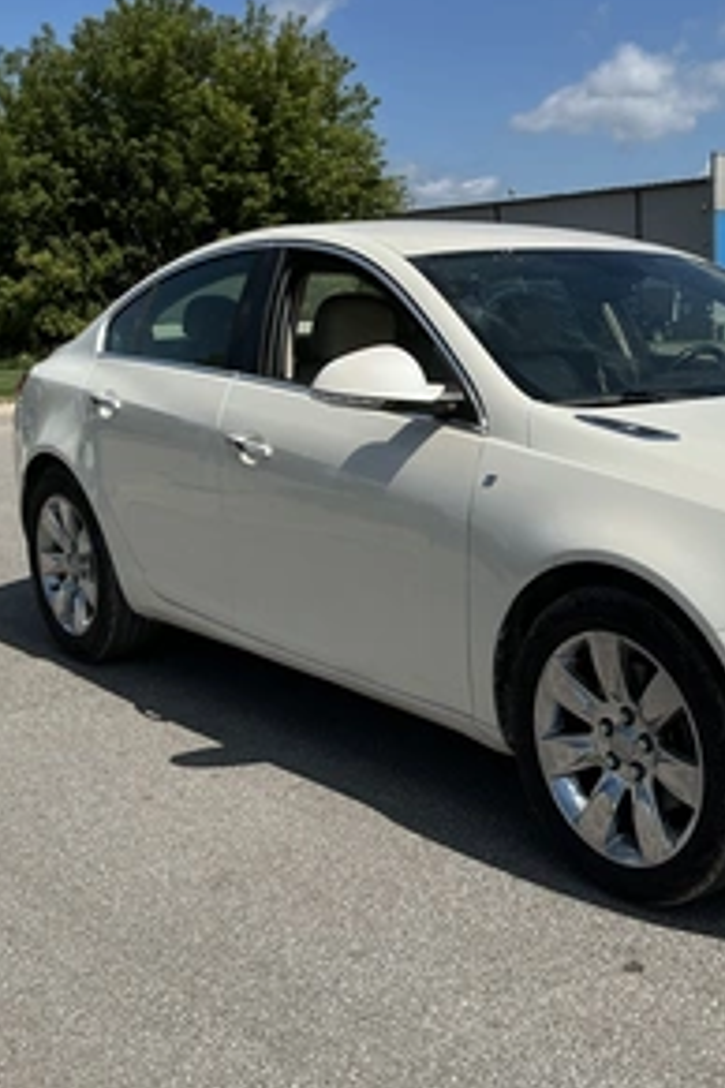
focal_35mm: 40
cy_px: 546
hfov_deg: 31.6
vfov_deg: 48.5
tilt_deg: -8.8
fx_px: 1208
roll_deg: +0.6
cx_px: 673
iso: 25
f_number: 1.8
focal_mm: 3
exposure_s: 1/3788
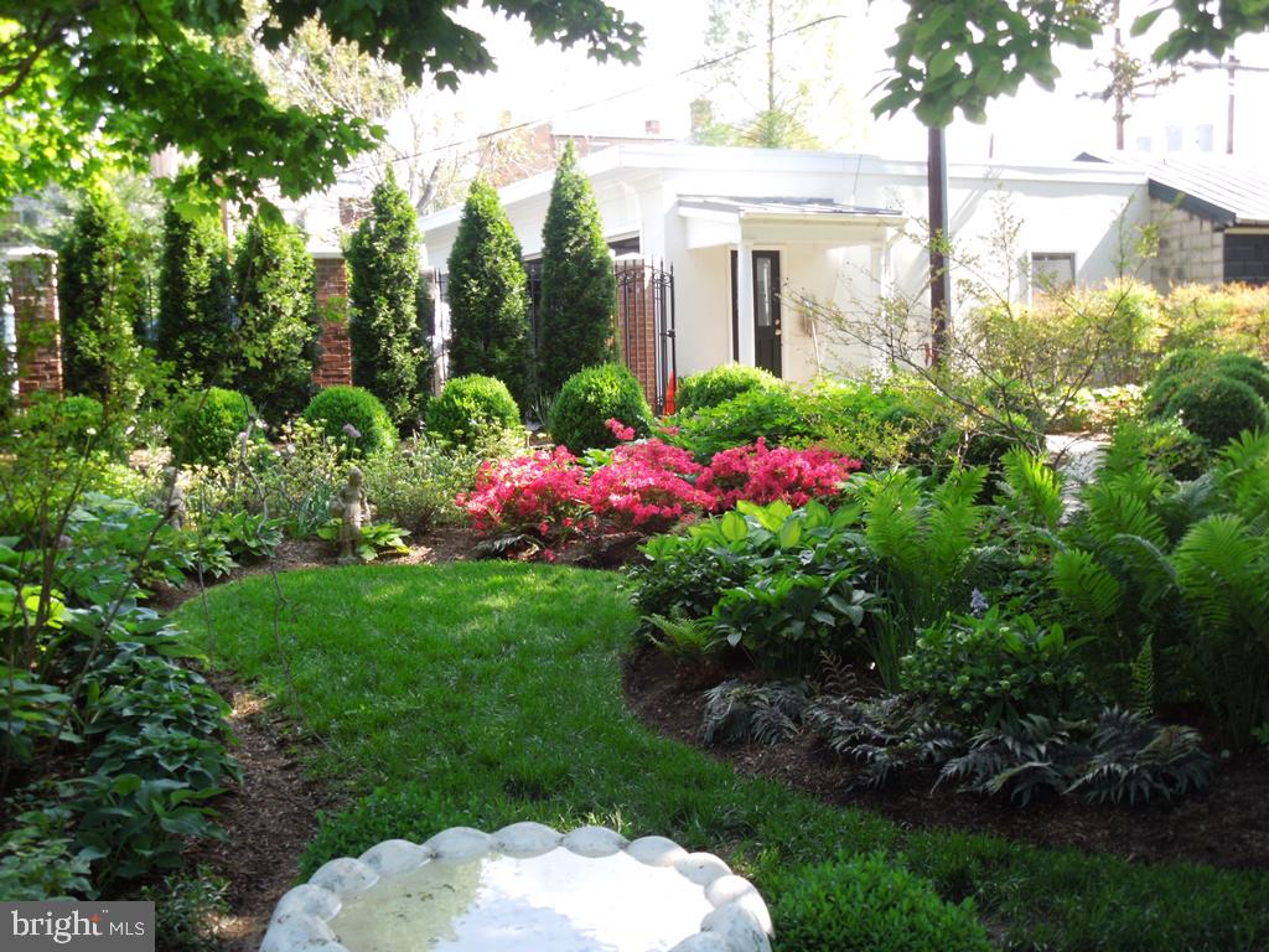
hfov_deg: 47.9
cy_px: 476
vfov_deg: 36.8
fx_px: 1430
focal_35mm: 39
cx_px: 634
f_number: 3.8
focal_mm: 7
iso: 100
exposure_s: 1/80
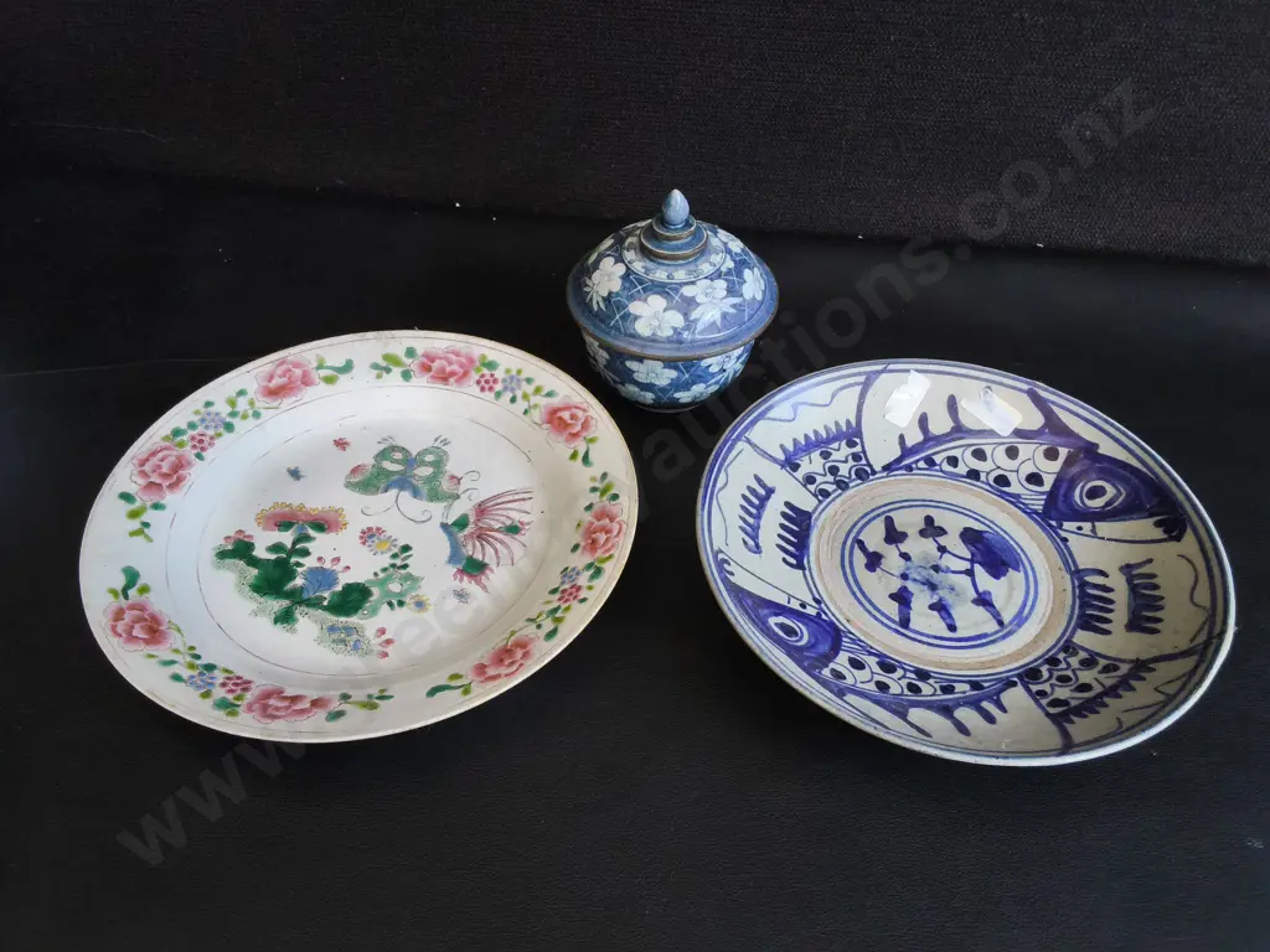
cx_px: 635
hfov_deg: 65.3
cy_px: 476
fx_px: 991
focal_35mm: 27
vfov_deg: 51.4
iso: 160
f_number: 2
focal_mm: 2.87
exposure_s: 1/100
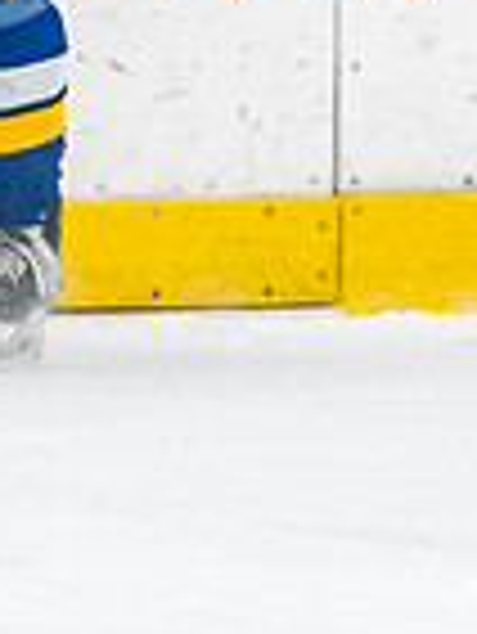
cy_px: 79
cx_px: 310
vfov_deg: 1.5
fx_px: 23610
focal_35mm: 1287
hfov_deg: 1.2
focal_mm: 200
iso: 3200
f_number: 2.8
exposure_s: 1/1250
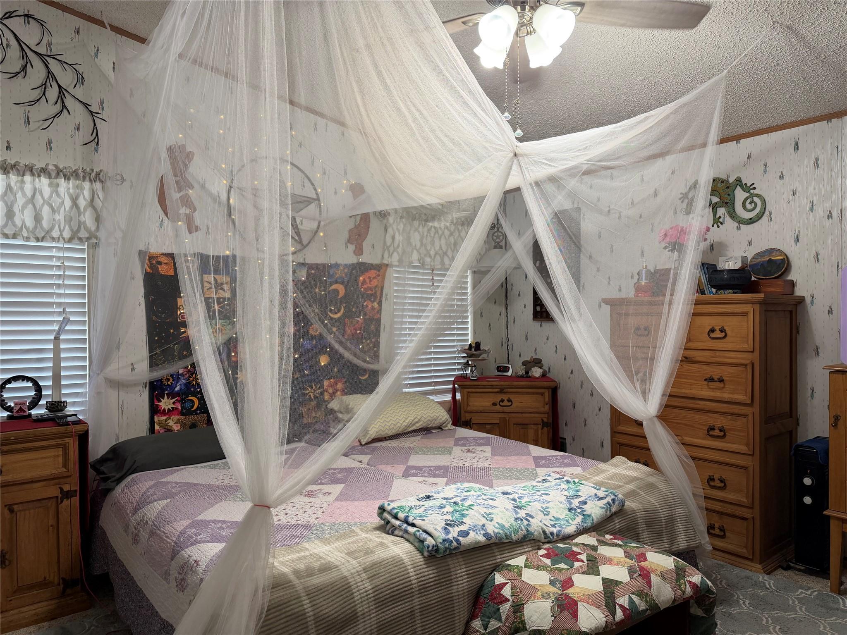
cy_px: 318
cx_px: 424
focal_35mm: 24
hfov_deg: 71.6
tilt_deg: -0.7
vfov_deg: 56.8
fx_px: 587
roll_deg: +0.1
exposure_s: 1/120
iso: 160
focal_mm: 6.76
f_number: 1.78
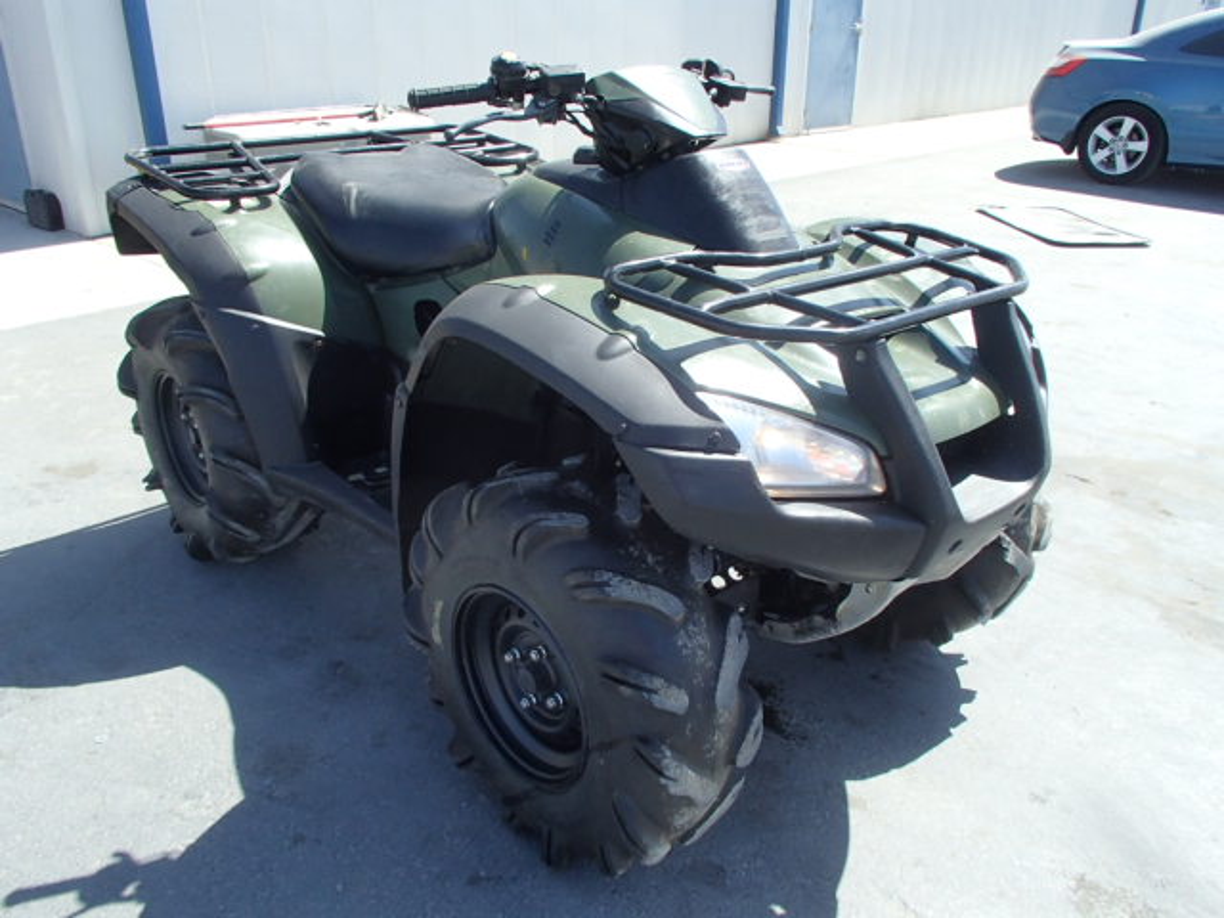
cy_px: 459
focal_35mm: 28
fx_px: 990
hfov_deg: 63.4
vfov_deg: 49.7
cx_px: 612
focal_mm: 5
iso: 200
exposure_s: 1/640
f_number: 3.9
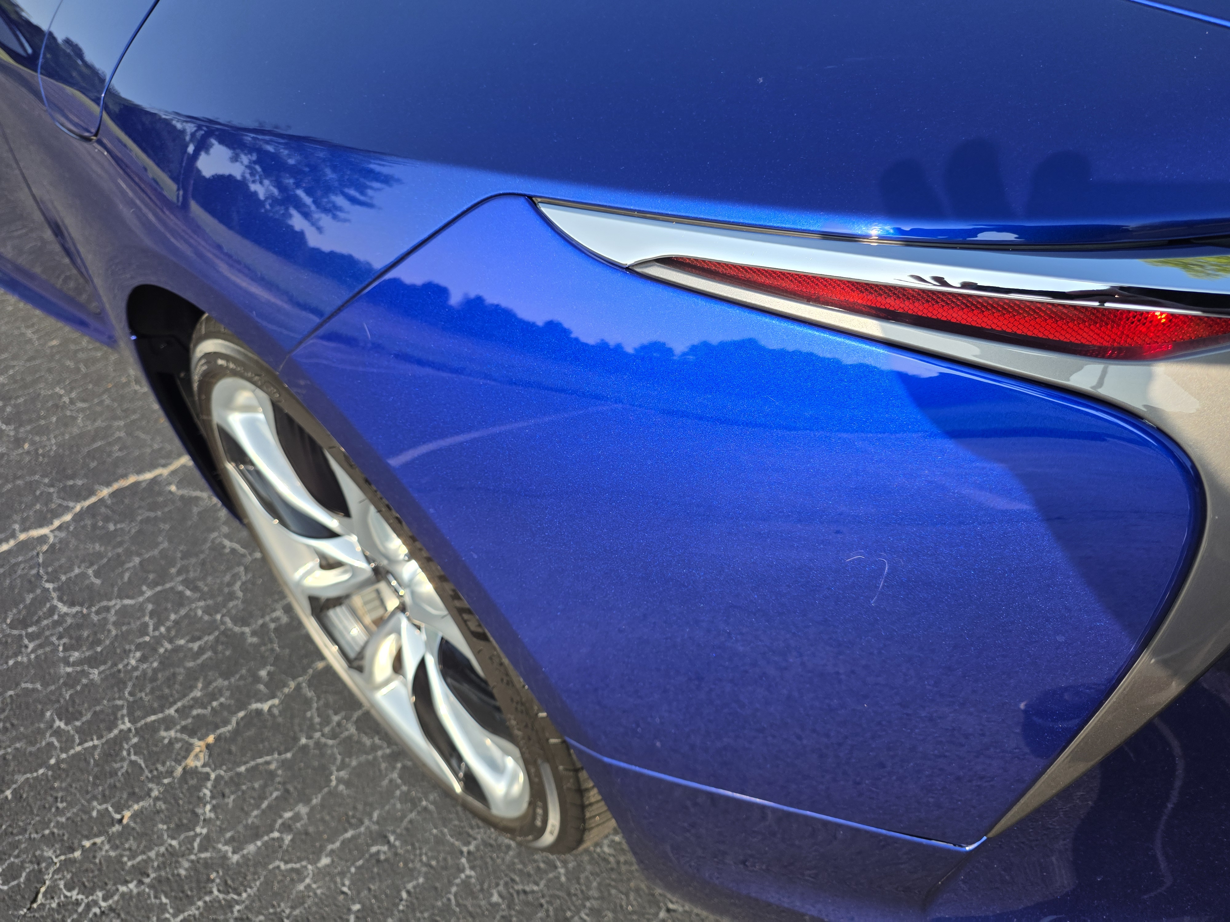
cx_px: 615
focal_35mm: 23
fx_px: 817
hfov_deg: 73.9
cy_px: 461
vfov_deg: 58.9
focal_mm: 6.25
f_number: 1.7
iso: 80
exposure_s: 1/3707
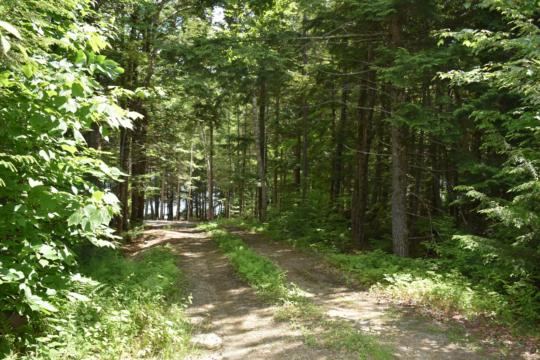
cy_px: 180
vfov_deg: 38.4
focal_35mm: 34
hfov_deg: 55.1
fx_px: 517
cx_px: 270
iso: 125
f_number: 5
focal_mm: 23
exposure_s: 1/200
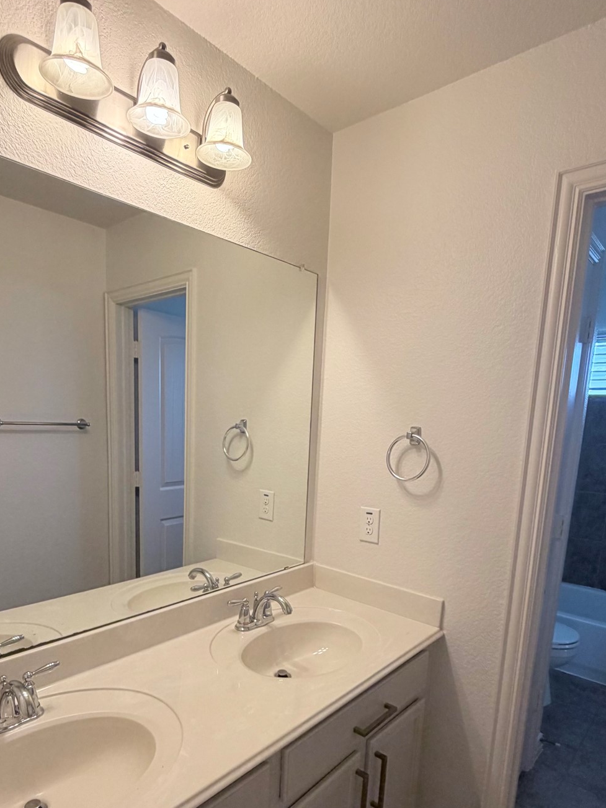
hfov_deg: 60.8
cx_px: 262
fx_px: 514
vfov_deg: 75.0
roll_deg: -1.3
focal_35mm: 22
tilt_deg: -9.2
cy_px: 507
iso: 160
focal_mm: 2.22
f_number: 2.2
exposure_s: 1/60
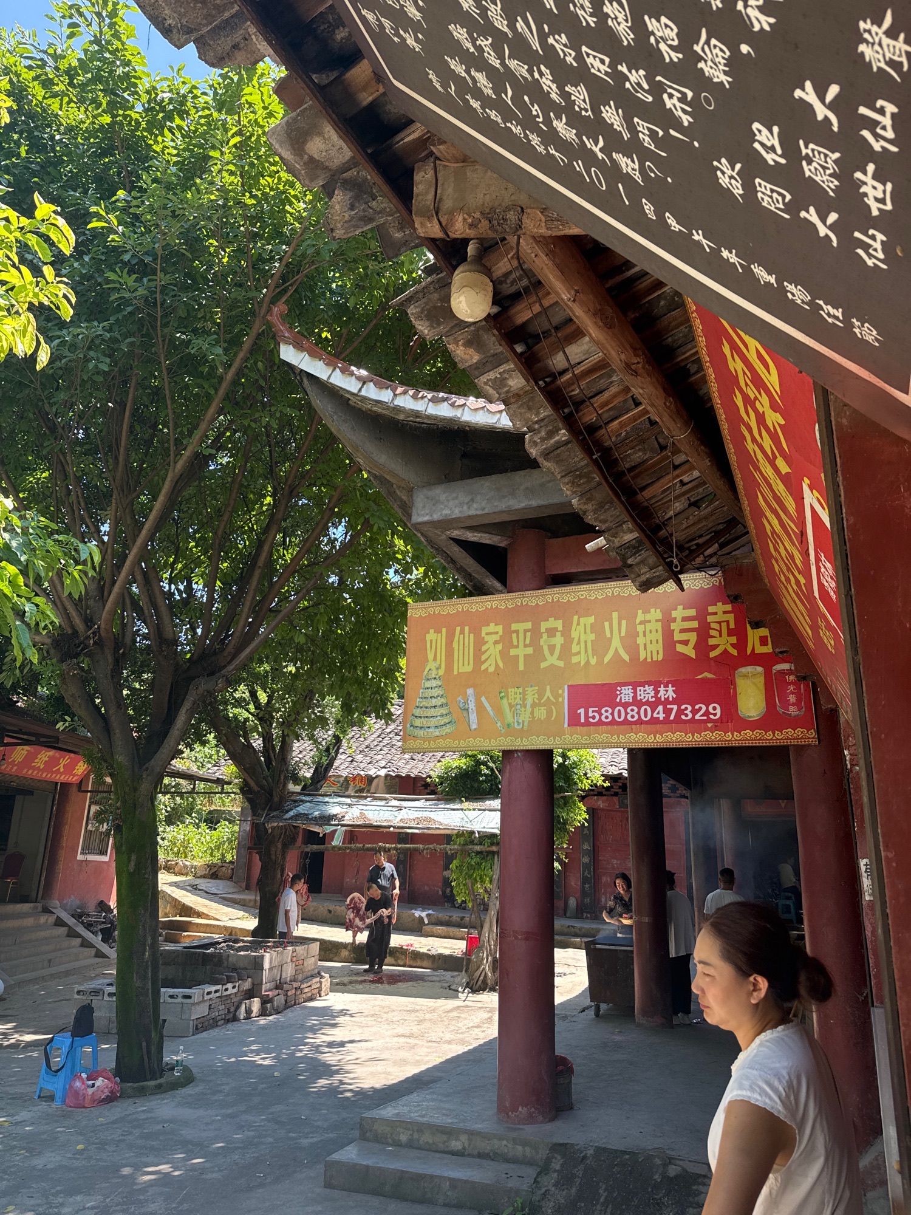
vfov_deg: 71.6
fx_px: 842
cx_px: 456
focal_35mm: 24
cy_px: 608
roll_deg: -1.4
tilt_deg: +19.1
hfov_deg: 56.8
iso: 80
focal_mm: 6.76
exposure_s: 1/325
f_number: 1.78
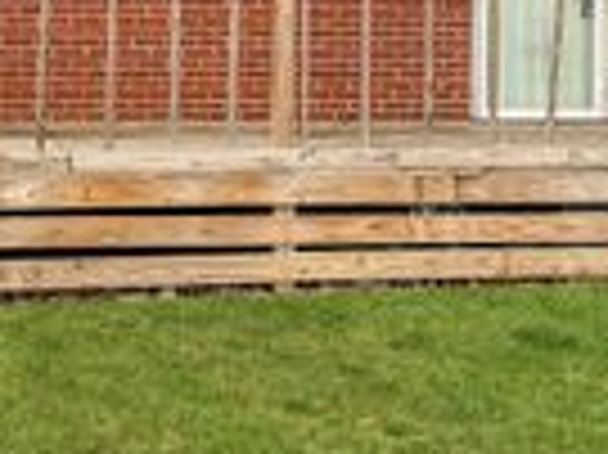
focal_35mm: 89
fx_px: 1562
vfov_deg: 16.1
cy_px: -38
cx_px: 216
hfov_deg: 22.0
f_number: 1.8
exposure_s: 1/1800
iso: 80
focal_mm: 6.76
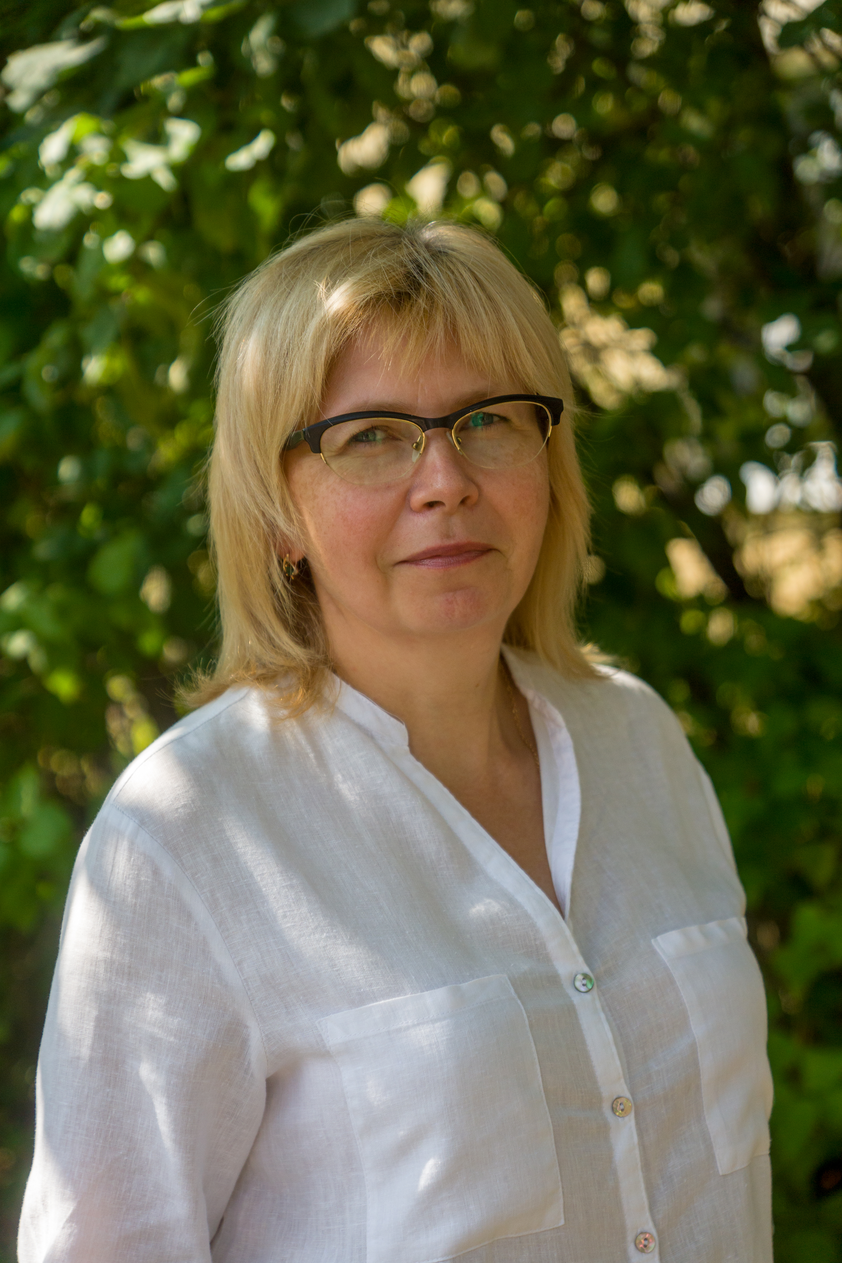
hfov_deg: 18.2
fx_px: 2631
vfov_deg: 27.0
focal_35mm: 75
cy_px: 632
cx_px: 421
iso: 200
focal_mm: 50
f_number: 2.8
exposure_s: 1/1000
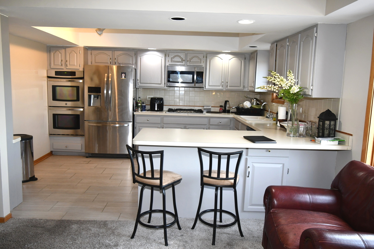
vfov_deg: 43.6
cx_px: 187
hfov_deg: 61.9
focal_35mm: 30
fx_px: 312
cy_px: 124
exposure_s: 1/60
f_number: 5.6
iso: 640
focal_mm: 20
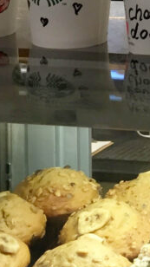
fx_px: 871
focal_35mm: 123
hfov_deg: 9.5
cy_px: -82
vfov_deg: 16.5
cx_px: 248
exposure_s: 1/33
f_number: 2.2
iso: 80
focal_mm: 4.15
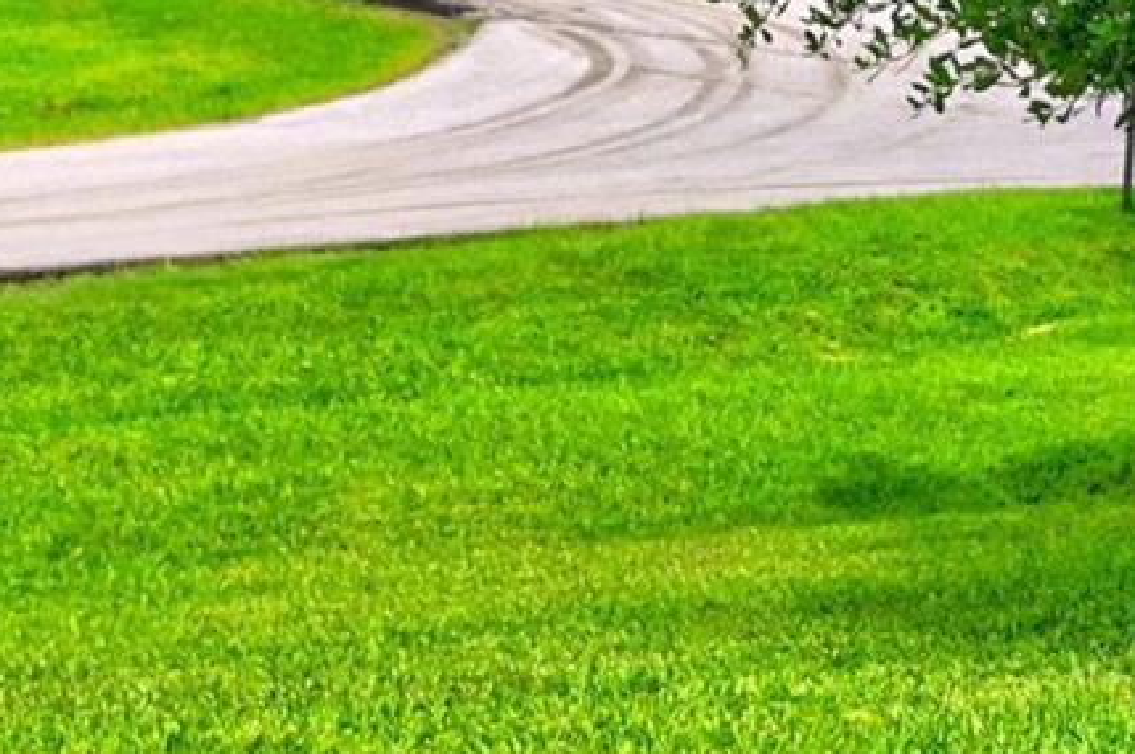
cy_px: -106
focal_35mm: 105
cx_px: 1934
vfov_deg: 12.7
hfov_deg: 16.7
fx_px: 3307
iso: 400
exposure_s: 1/500
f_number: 8
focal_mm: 22
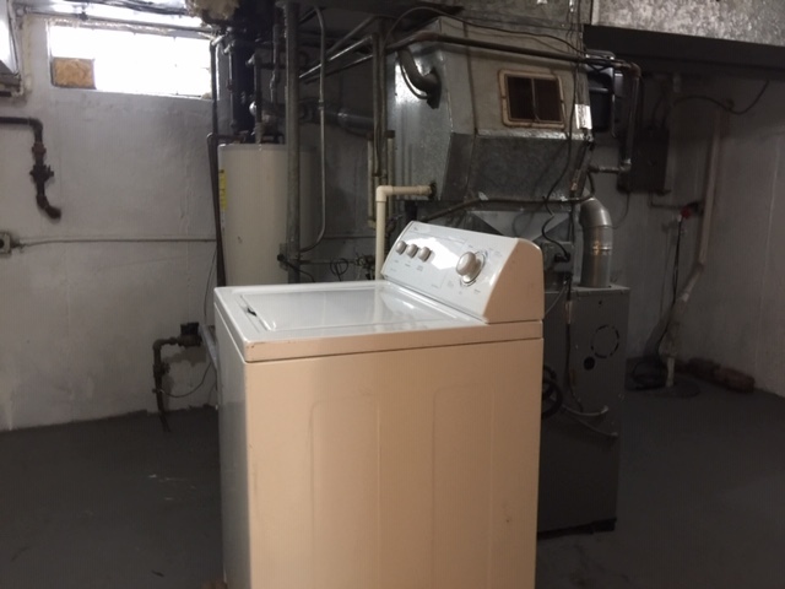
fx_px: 658
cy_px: 294
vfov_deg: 48.2
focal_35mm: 29
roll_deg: -1.5
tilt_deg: -8.9
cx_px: 392
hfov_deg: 61.7
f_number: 2.2
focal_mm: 4.15
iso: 100
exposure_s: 1/10
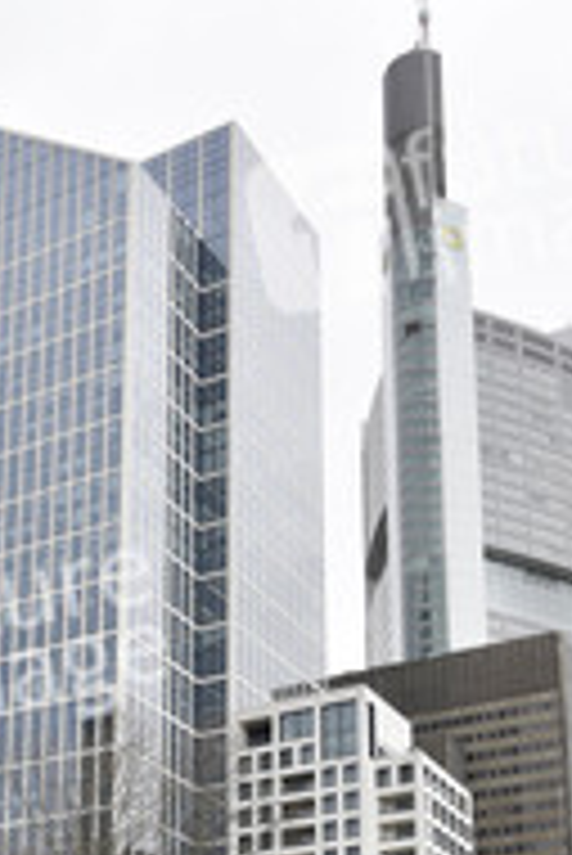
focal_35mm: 63
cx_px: 68
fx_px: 1499
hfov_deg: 21.2
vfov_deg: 29.5
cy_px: 882
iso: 400
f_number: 8
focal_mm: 30
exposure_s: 1/250
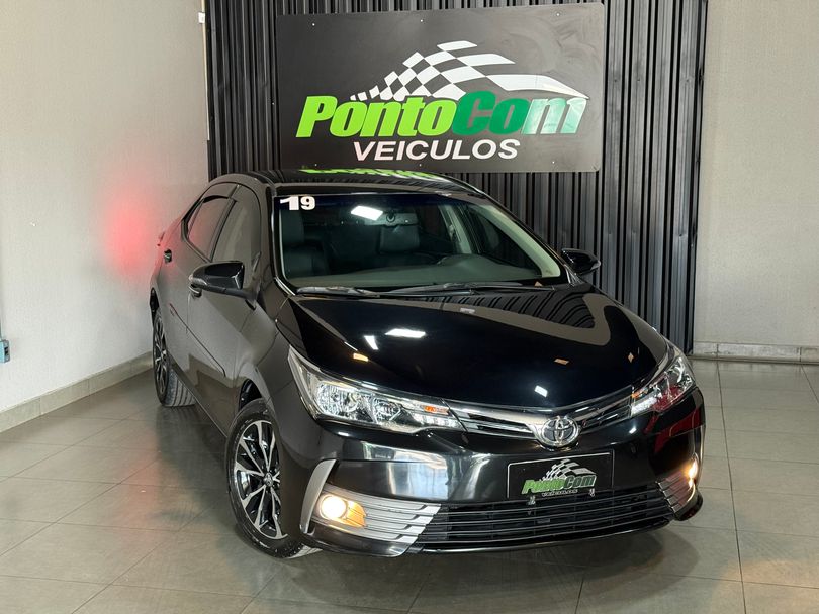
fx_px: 1136
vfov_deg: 30.3
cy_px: 307
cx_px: 410
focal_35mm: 48
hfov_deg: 39.6
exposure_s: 1/40
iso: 250
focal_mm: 6.76
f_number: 1.78
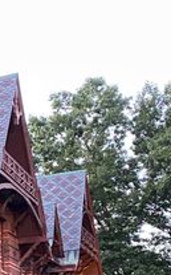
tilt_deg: +7.0
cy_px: 279
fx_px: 717
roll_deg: +0.3
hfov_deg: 12.7
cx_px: -110
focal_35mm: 96
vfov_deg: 20.9
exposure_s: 1/40
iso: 500
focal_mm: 4.2
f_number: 1.8
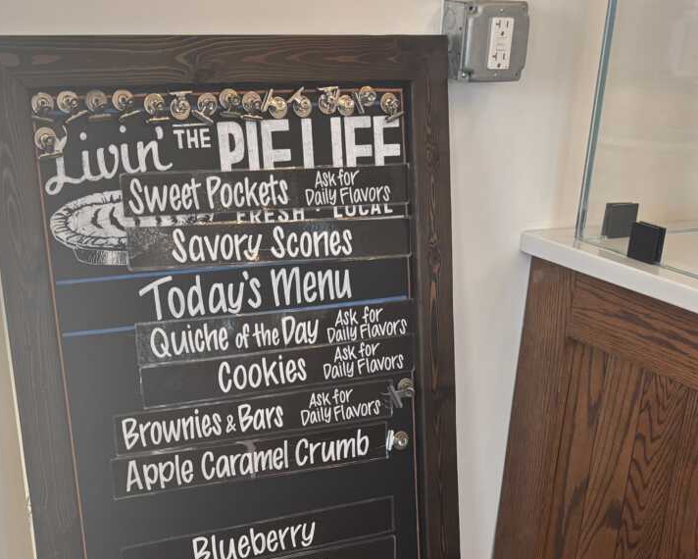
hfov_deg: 32.9
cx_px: 291
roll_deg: -2.4
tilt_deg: -24.0
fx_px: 1178
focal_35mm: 57
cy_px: 494
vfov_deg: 25.9
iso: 100
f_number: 1.6
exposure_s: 1/120
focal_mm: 5.96
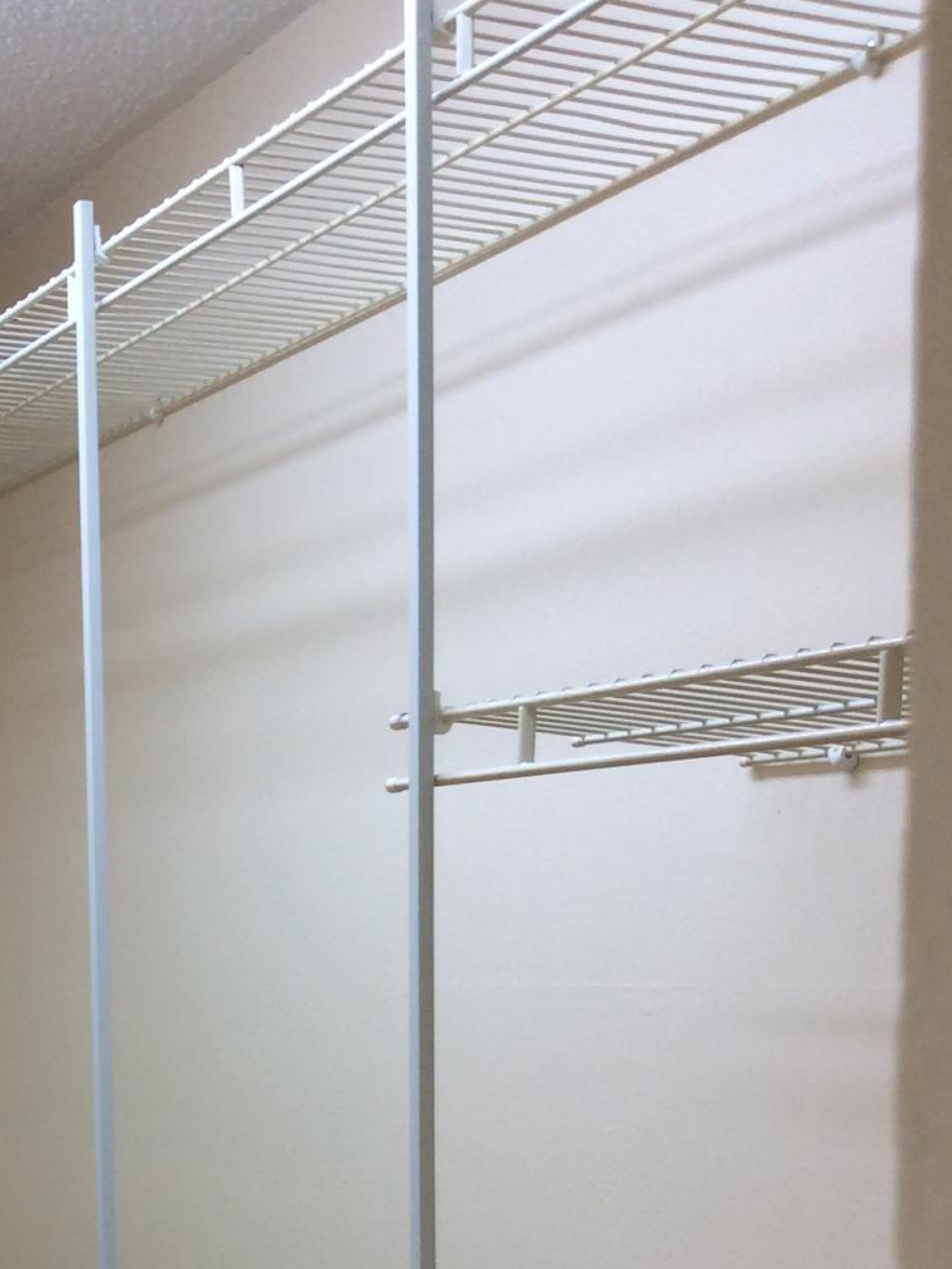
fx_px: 2309
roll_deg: +0.4
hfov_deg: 22.7
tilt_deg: -4.1
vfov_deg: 29.5
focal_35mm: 63
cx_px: 78
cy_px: 1125
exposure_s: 1/24
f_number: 2.4
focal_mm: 3.3
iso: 40
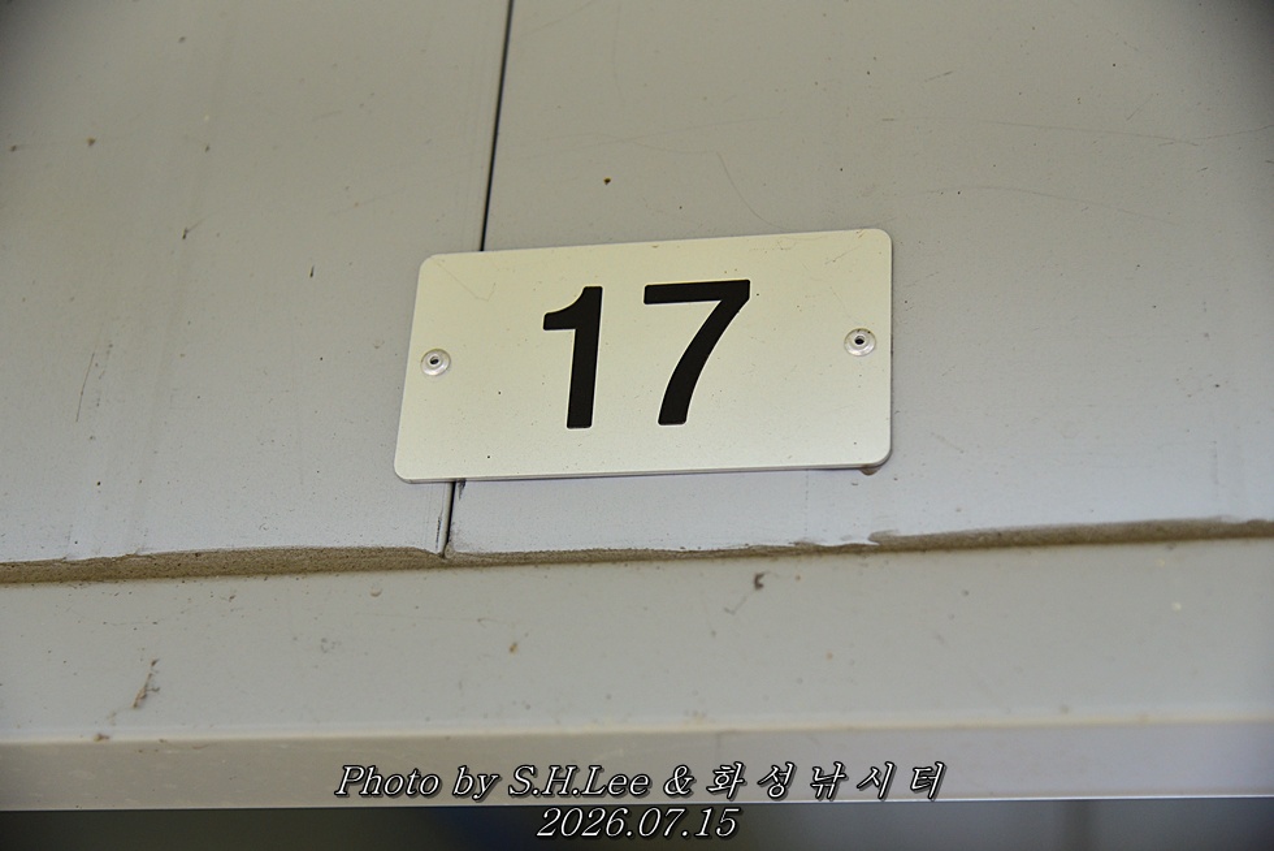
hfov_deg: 32.4
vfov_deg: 21.9
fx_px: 2195
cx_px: 637
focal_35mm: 62
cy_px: 426
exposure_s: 1/4000
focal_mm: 62
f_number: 4
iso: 720
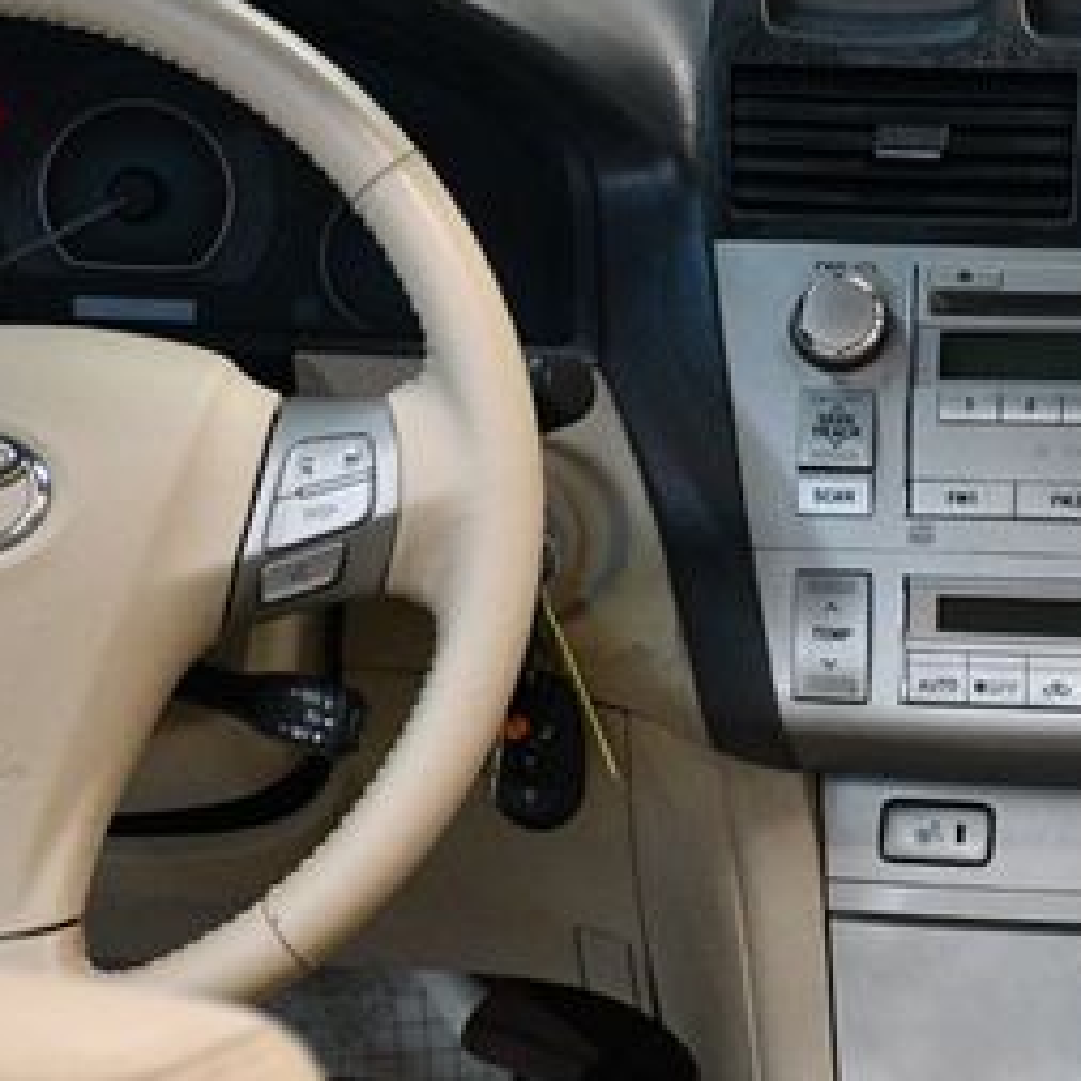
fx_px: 7066
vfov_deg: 8.7
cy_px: 590
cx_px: 940
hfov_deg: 8.7
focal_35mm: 200
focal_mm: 62
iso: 3200
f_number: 5
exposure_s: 1/100
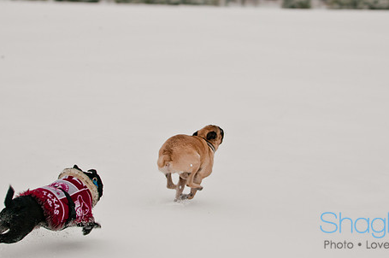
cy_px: 102
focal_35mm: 153
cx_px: 209
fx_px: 1651
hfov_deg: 13.4
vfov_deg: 8.9
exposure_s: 1/320
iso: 200
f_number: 2.8
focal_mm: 80
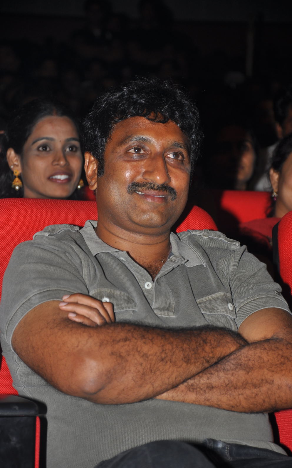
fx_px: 1662
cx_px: 152
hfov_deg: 10.0
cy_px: 235
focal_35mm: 131
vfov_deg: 16.0
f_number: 5.6
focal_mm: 85
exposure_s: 1/125
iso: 200
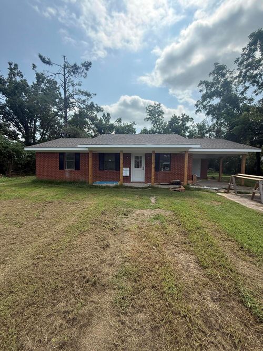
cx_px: 132
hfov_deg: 85.7
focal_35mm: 14
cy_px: 176
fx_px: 142
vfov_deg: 102.1
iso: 64
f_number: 2.2
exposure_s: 1/2024
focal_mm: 2.22
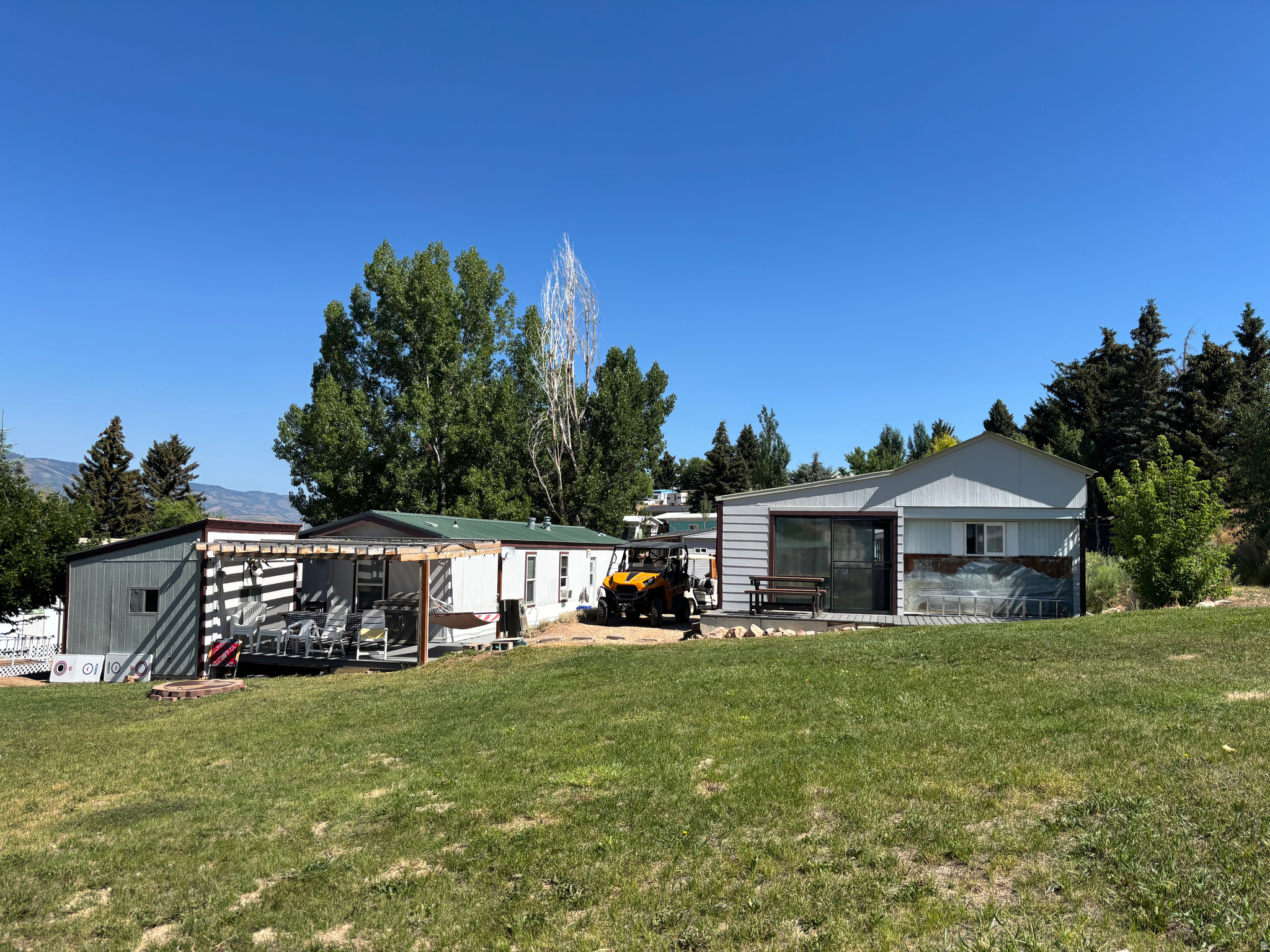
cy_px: 476
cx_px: 635
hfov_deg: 67.3
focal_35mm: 26
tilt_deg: +3.5
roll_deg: -1.4
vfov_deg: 53.1
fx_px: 954
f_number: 1.6
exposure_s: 1/2857
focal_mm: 5.96
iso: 50
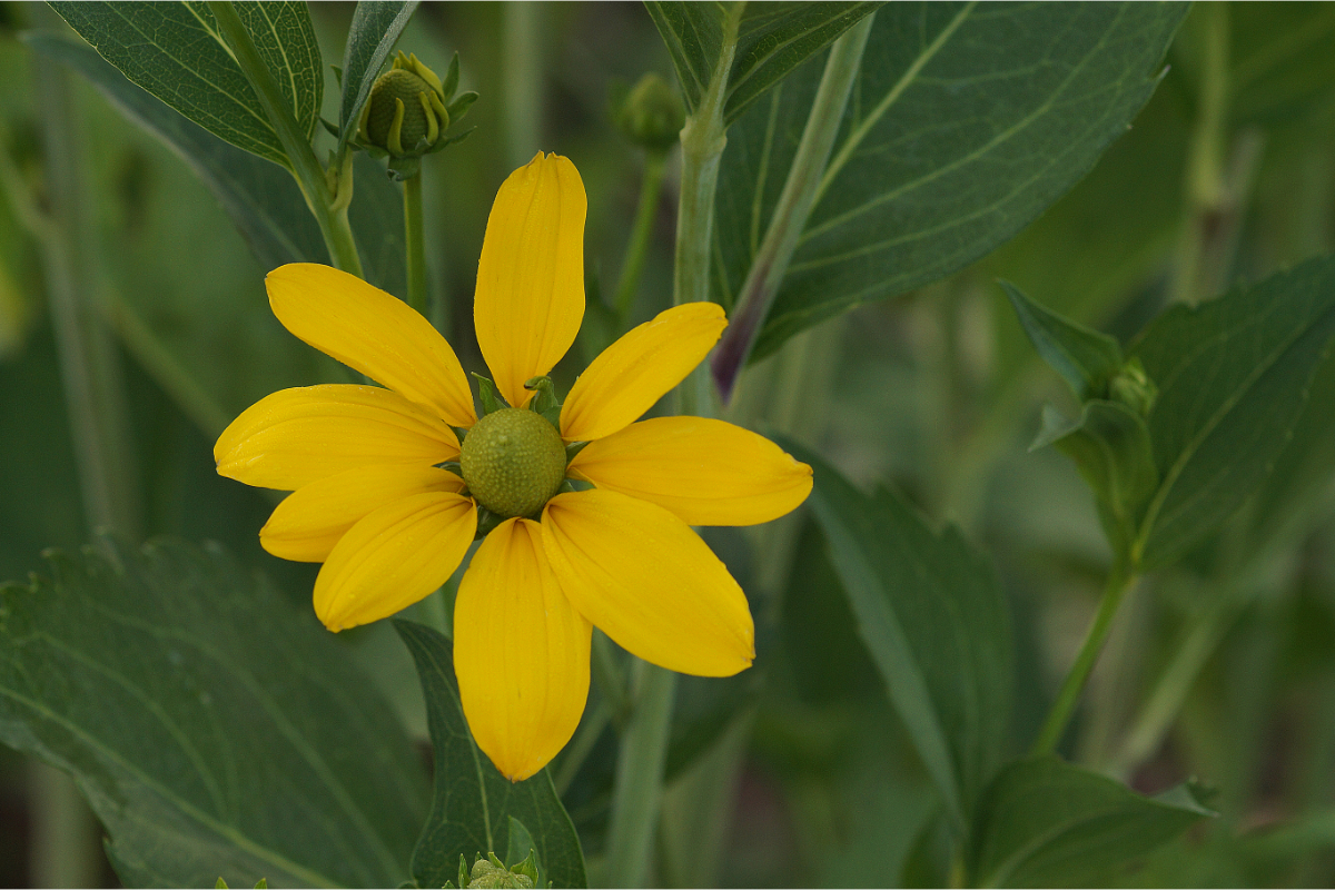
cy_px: 445
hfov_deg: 13.7
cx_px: 668
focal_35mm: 150
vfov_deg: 9.1
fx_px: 5562
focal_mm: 100
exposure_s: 1/160
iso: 320
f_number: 5
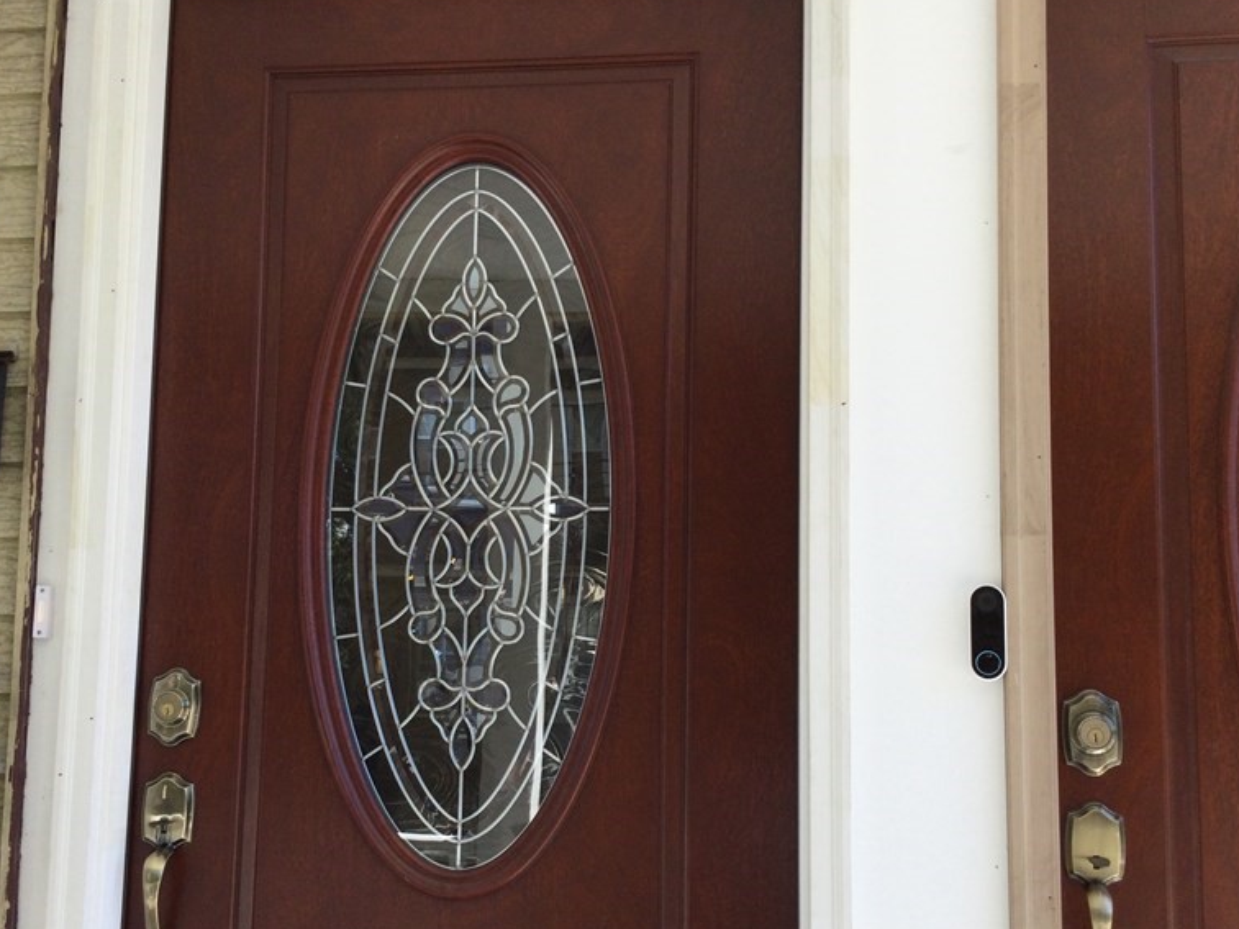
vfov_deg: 34.3
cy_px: 529
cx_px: 556
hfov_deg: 44.7
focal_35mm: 42
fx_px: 1503
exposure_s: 1/235
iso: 25
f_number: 2.4
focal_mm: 3.3
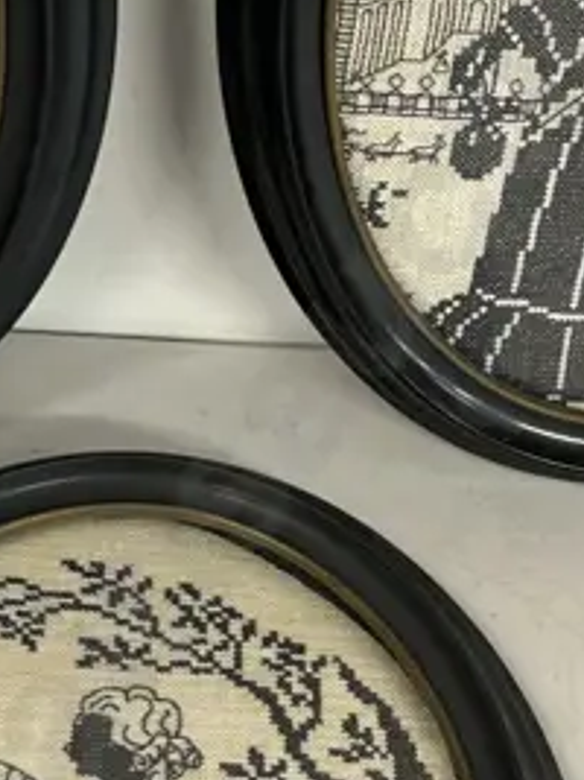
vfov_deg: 21.2
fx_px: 2071
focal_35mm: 92
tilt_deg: -49.6
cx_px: 207
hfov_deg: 16.0
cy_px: 529
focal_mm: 6.86
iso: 160
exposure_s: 1/50
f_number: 1.78
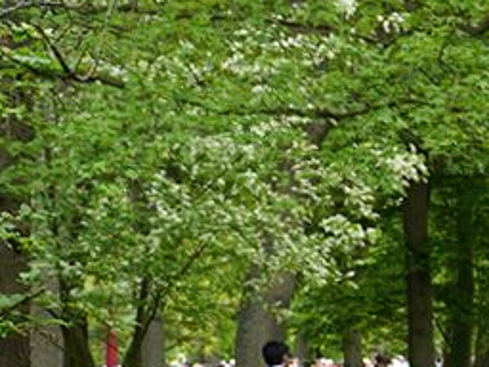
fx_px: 2543
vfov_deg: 8.1
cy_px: 474
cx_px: 1467
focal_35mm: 180
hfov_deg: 8.9
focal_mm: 24
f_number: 5
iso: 100
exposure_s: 1/100
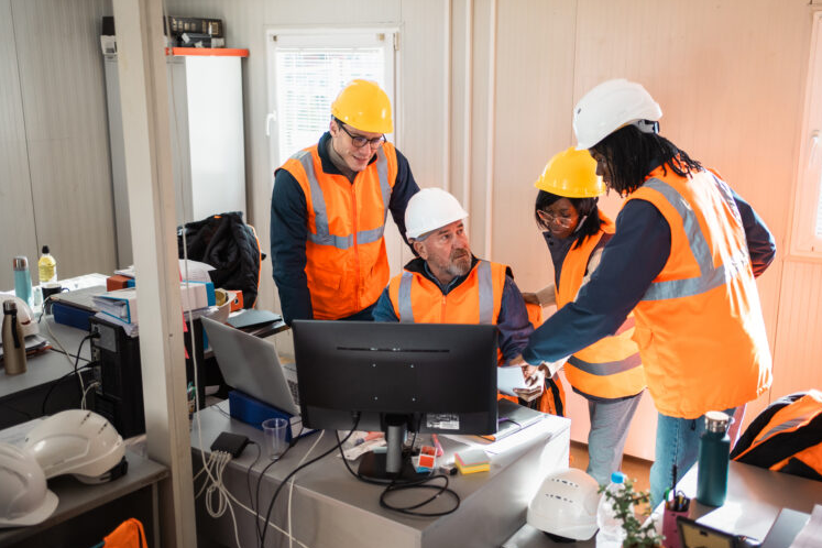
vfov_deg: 36.9
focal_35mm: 36
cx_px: 421
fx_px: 822
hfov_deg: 53.1
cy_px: 271
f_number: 2
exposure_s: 1/320
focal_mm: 35
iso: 400
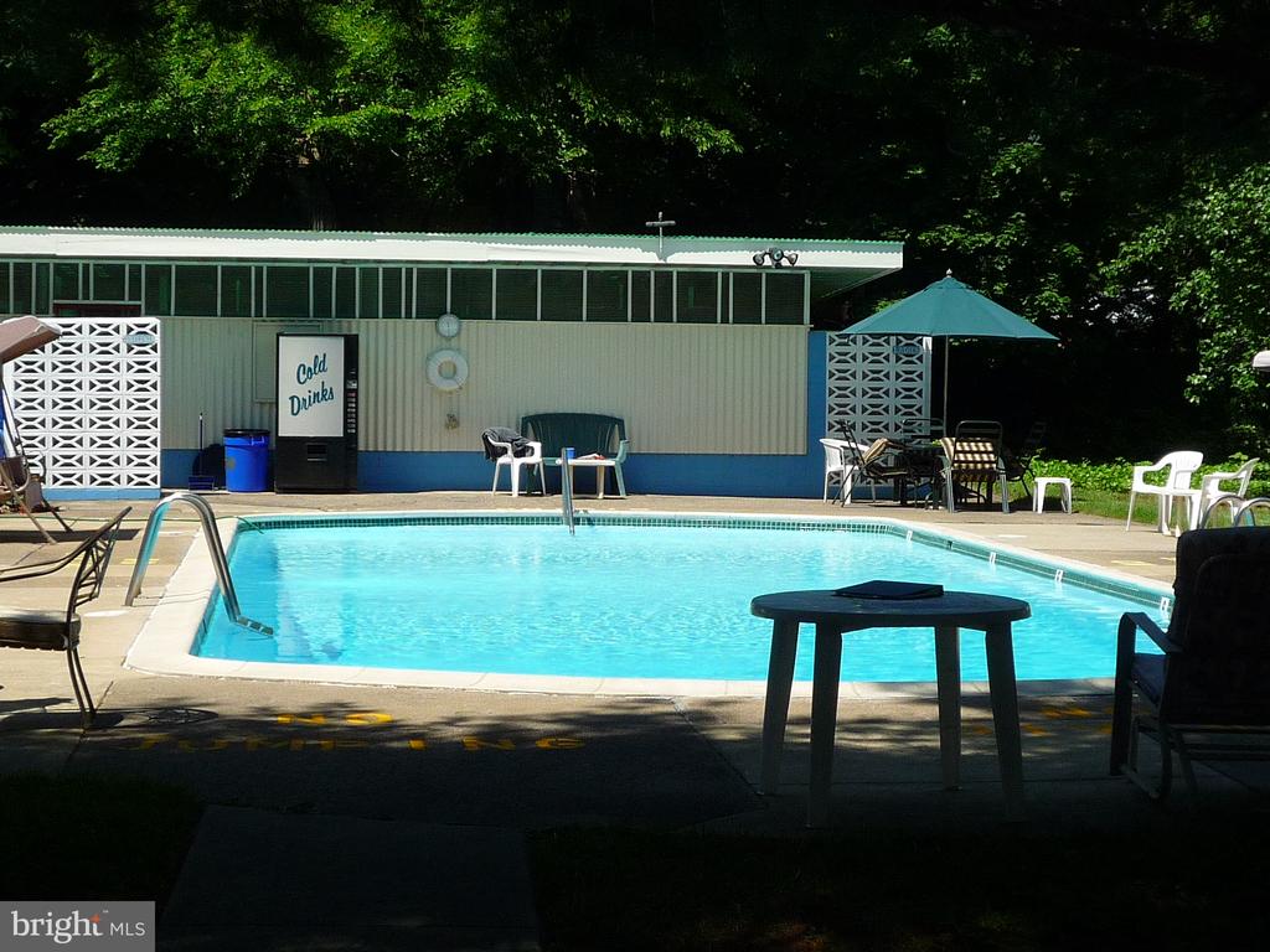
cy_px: 476
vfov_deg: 16.4
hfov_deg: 21.8
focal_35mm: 90
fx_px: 3302
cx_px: 635
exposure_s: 1/800
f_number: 5
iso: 100
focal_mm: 8.8
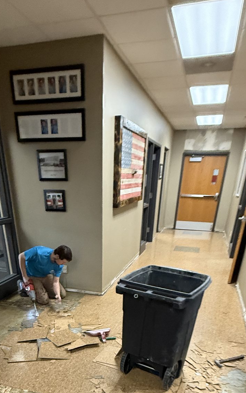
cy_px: 338
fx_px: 279
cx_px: 106
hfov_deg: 47.4
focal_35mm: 26
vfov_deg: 61.7
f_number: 2.2
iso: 500
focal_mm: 2.22
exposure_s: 1/60
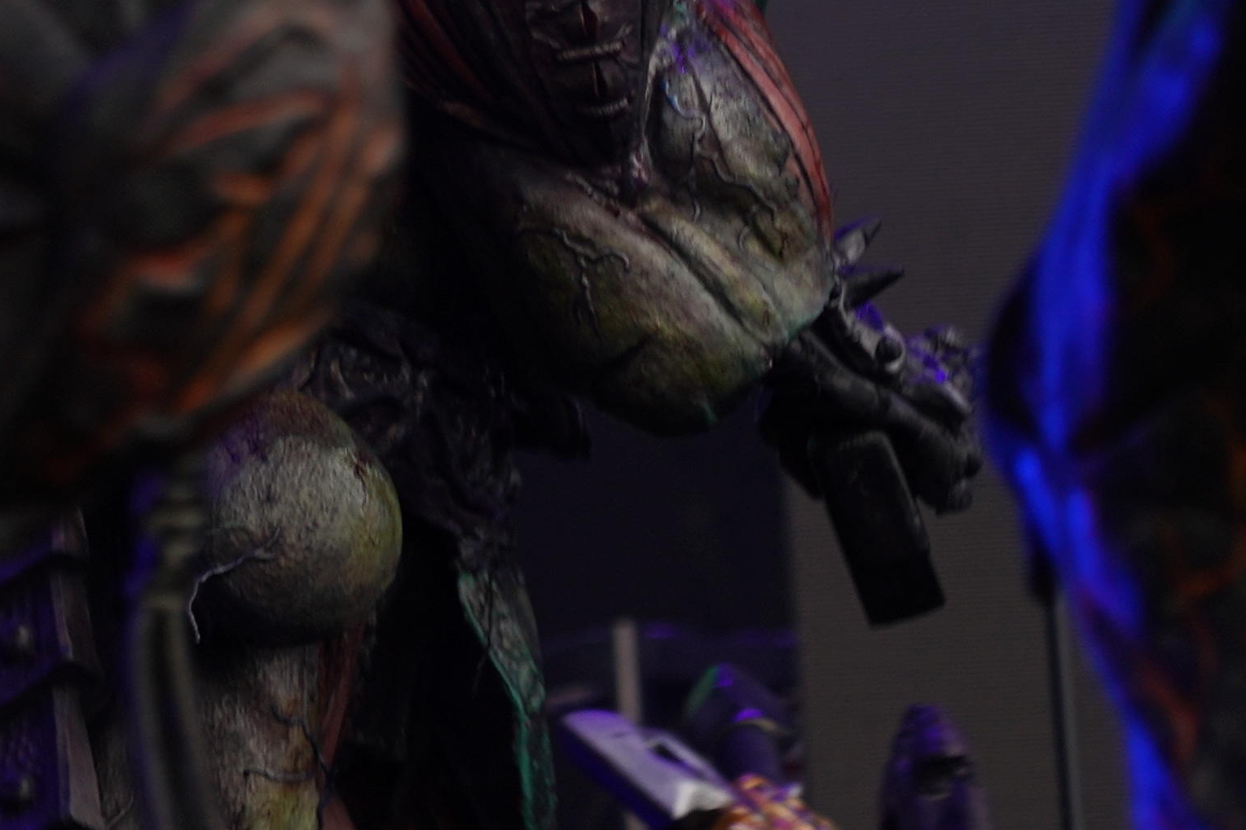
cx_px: -577
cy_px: -422
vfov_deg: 3.3
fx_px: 14257
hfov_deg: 5.0
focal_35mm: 412
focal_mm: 105
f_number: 4
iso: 125
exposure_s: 1/125
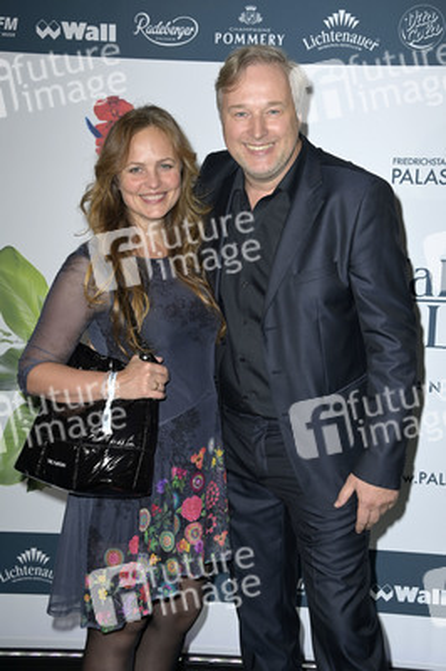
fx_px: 1080
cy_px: 336
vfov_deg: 34.5
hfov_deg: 23.3
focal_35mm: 58
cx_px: 223
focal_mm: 58
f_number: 6.3
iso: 640
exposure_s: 1/250
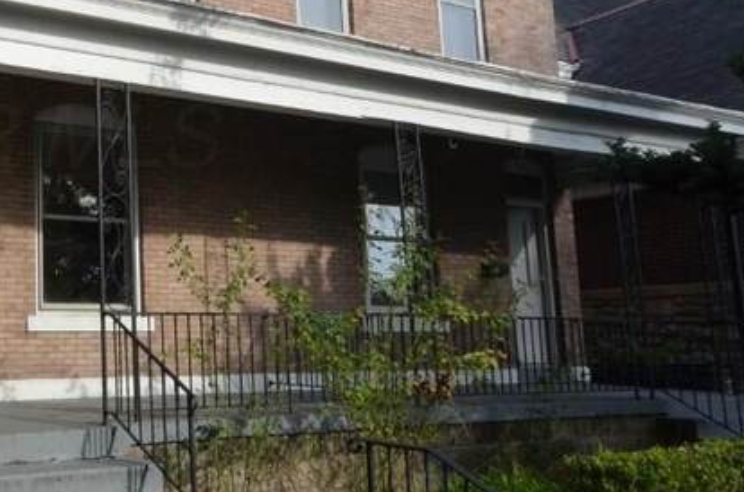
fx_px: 1340
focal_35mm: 65
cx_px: -5
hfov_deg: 29.0
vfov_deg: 20.7
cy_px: 136
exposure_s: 1/400
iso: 400
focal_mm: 14
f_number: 10
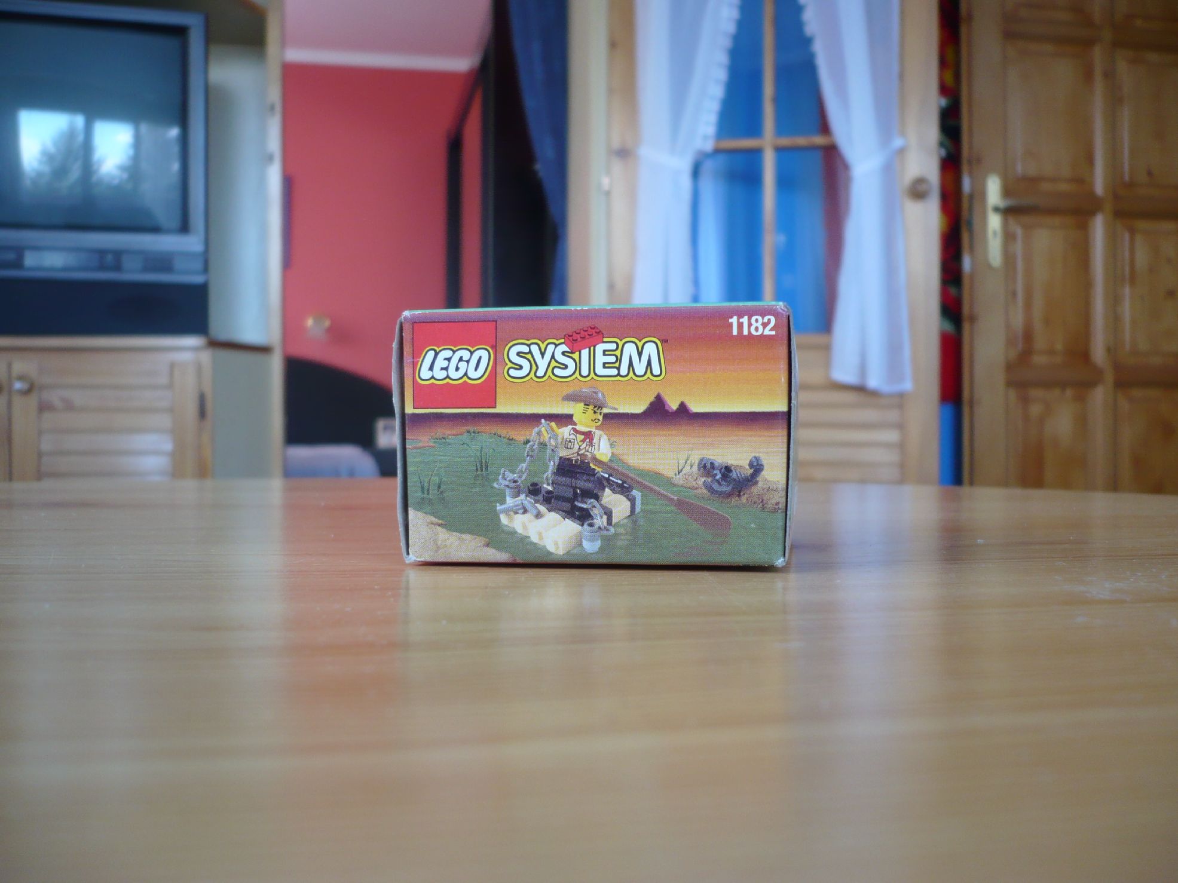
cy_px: 442
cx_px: 589
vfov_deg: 40.7
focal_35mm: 35
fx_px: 1191
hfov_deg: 52.6
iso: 100
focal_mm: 5.8
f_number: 2.8
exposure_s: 1/25
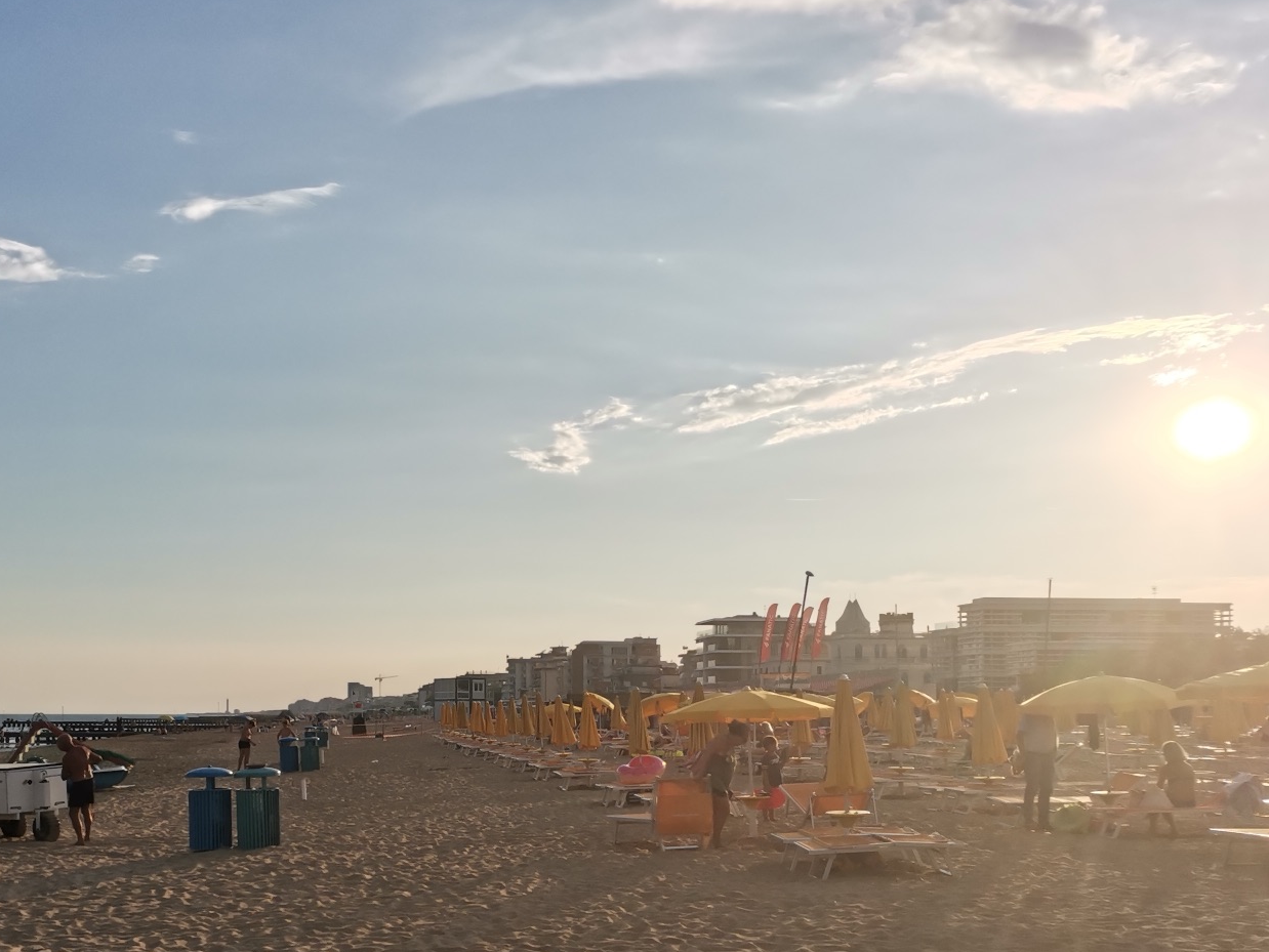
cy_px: 684
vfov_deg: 33.8
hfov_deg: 44.2
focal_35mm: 42
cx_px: 425
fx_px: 1540
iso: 50
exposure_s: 1/8850
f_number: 1.8
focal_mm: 4.75
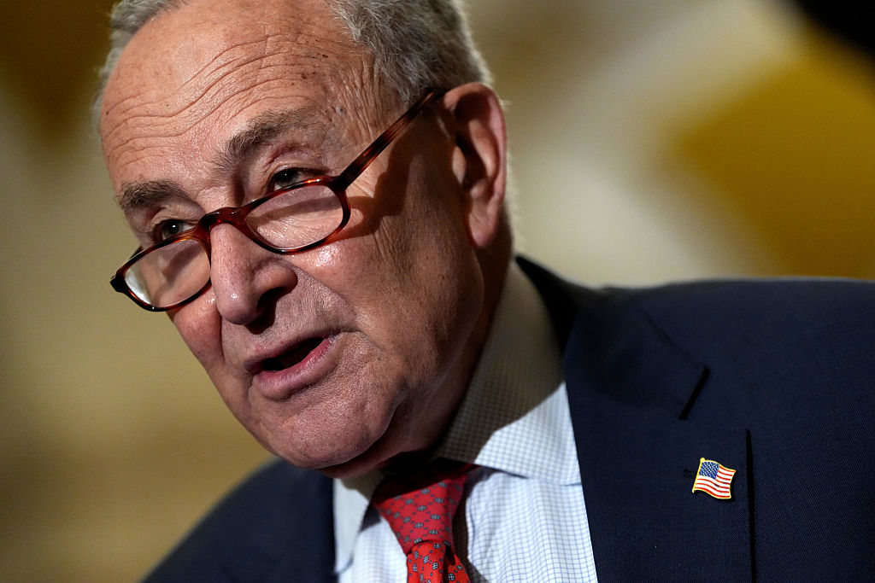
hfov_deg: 10.3
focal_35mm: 200
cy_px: 292
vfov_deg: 6.9
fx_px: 4861
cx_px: 438
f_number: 2.8
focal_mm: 200
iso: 5000
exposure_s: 1/250
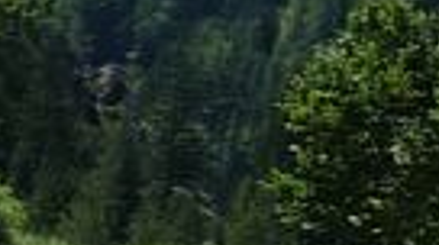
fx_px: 3824
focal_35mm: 329
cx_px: 1249
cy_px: 10
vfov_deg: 3.7
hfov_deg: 6.1
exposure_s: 1/800
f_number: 3.4
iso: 100
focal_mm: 5
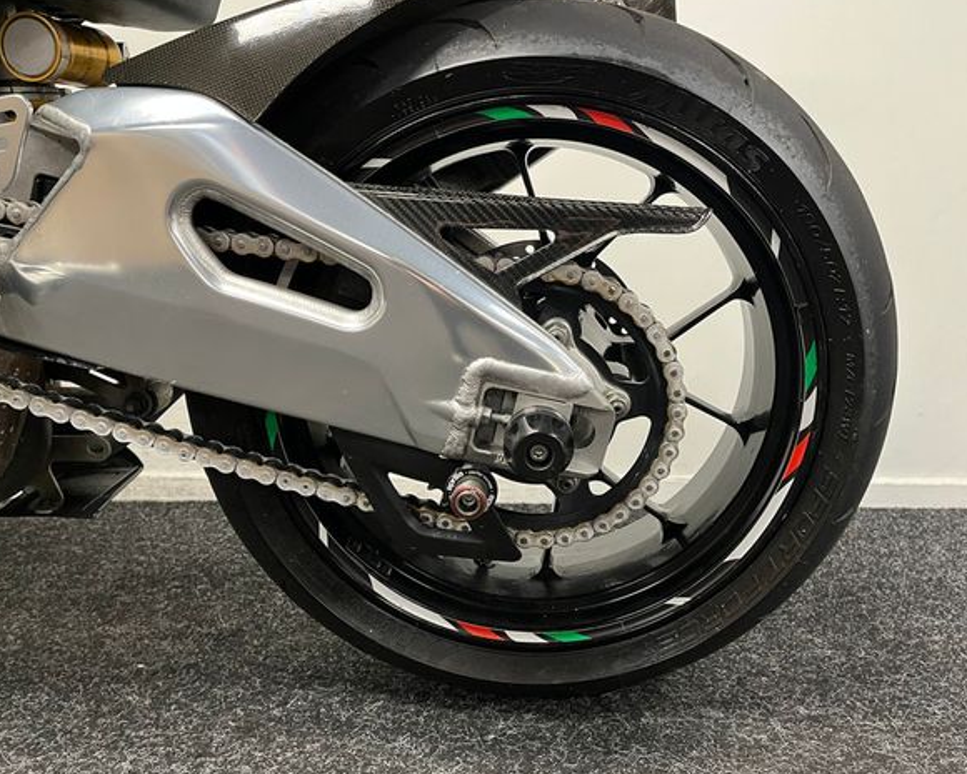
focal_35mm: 28
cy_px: 379
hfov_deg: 62.1
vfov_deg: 51.5
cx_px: 525
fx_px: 801
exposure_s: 1/50
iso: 250
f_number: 1.6
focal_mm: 5.1
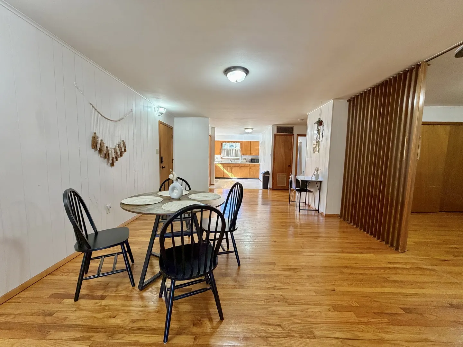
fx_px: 187
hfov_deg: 102.1
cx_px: 232
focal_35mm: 14
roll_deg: -0.6
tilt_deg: -5.9
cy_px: 174
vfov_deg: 85.7
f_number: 2.2
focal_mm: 2.22
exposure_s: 1/60
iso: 320
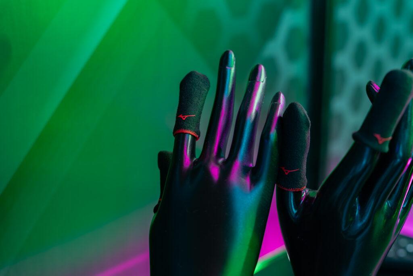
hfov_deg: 35.0
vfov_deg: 23.8
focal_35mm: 57
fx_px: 654
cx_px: 206
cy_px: 138
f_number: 4
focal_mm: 57
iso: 800
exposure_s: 1/30
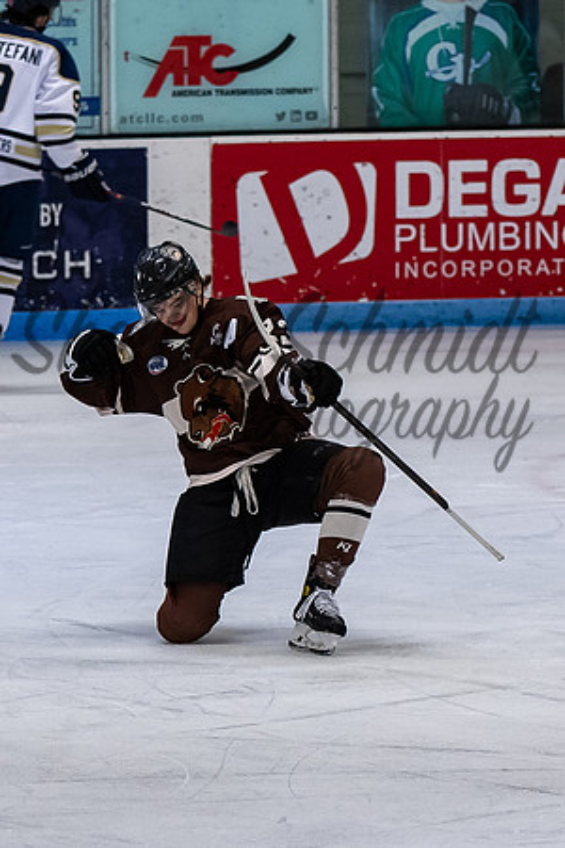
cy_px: 362
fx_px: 9216
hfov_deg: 3.5
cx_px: 163
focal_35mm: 392
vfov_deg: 5.3
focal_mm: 116
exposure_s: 1/800
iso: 1400
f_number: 3.5
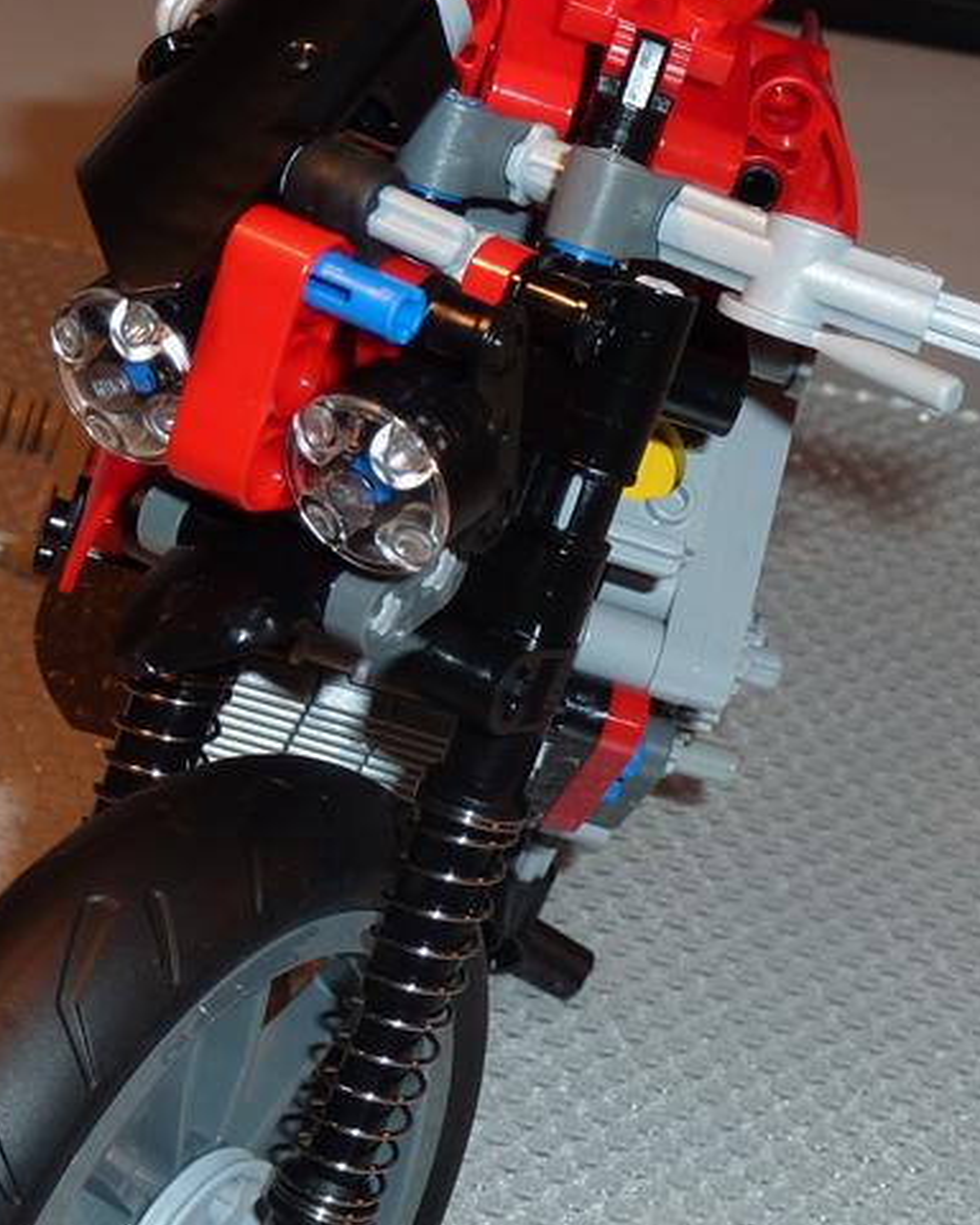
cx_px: 339
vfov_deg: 19.2
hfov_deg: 15.4
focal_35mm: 100
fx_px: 3626
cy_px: 715
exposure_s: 1/30
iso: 100
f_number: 3.8
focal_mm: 7.9
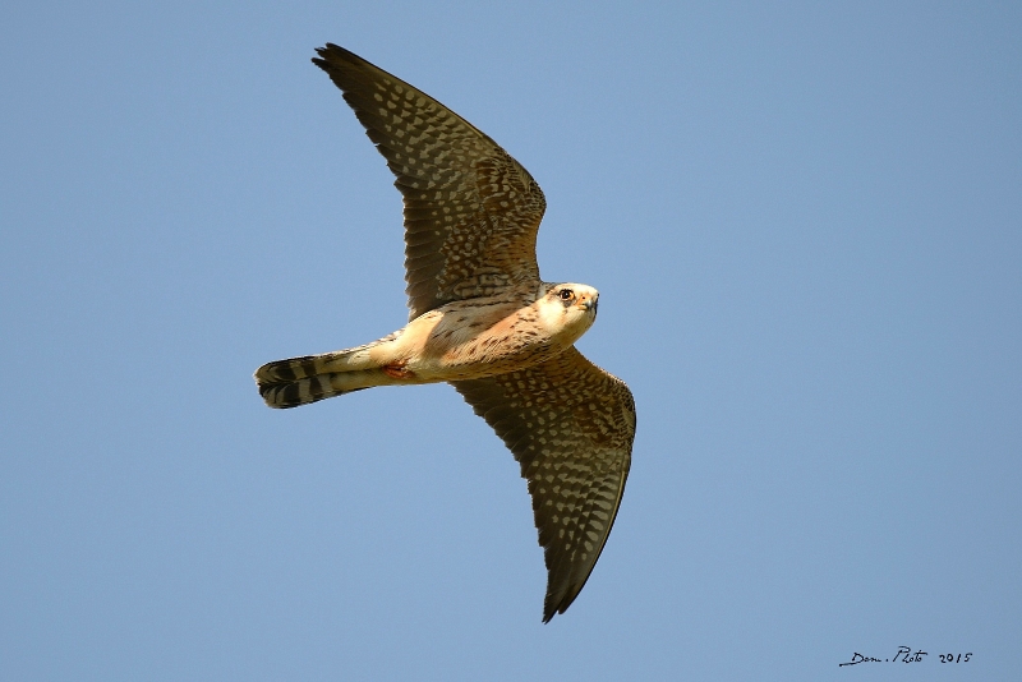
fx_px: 14199
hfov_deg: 4.1
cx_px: 511
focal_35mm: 500
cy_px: 341
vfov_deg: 2.8
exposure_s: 1/2000
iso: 200
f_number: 4.5
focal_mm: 500
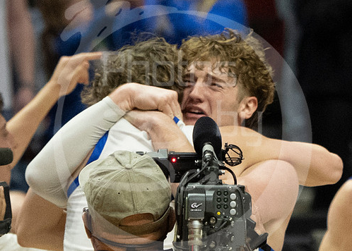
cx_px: 480
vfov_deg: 1.7
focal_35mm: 859
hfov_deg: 2.3
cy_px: 163
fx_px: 8590
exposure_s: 1/800
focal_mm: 155
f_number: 2.8
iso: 2500
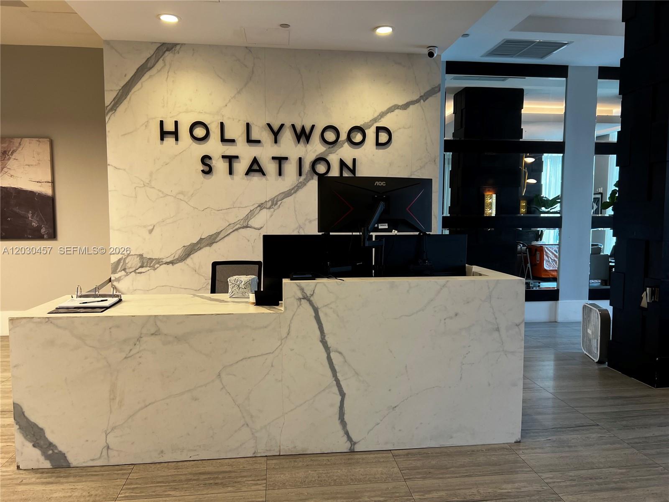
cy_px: 251
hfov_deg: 67.3
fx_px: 502
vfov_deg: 53.1
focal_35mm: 26
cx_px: 334
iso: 100
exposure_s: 1/120
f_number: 1.5
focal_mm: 5.7
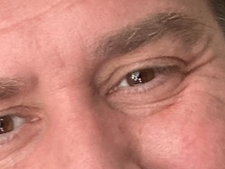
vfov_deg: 9.7
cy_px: 284
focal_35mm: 146
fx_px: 949
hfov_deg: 13.4
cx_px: 45
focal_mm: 2.87
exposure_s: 1/60
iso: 125
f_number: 2.2
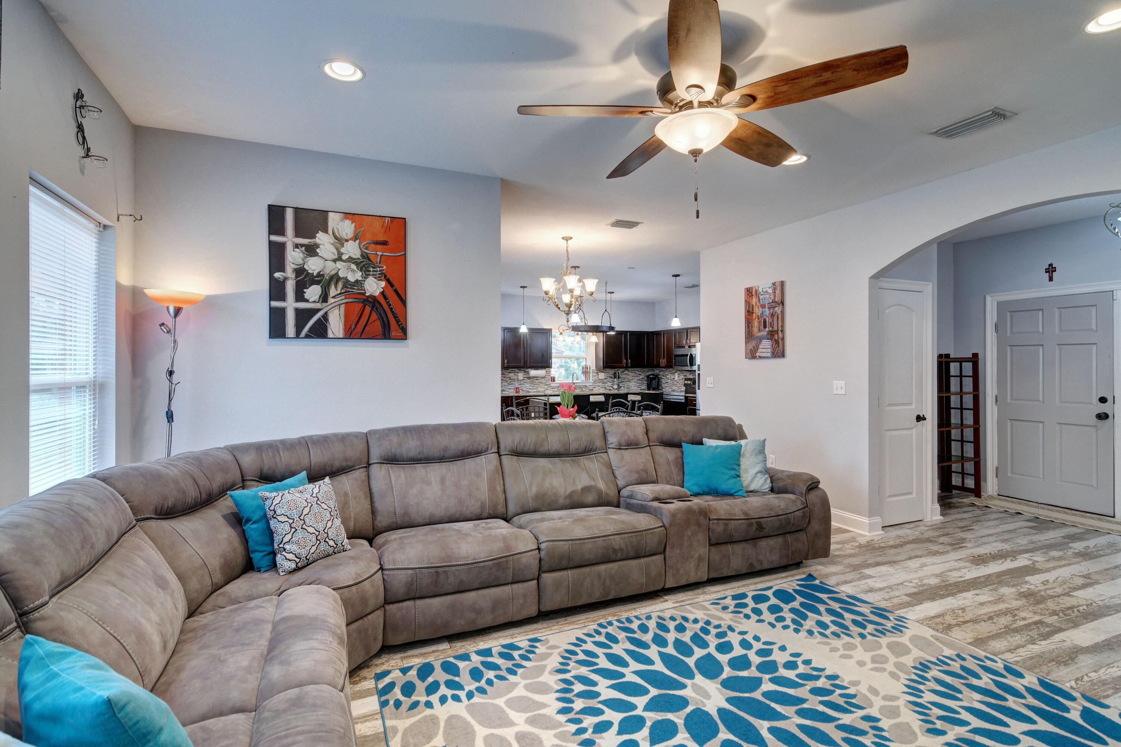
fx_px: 498
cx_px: 560
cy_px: 374
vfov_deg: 73.7
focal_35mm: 16
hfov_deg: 96.7
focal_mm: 11
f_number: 8
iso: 400
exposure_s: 1/60
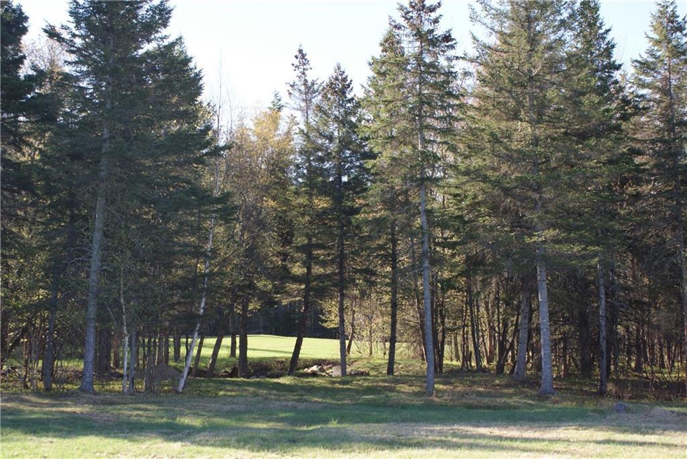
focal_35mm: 52
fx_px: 1002
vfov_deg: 25.8
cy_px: 230
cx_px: 344
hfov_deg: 37.8
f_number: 6.3
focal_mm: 35
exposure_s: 1/80
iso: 100
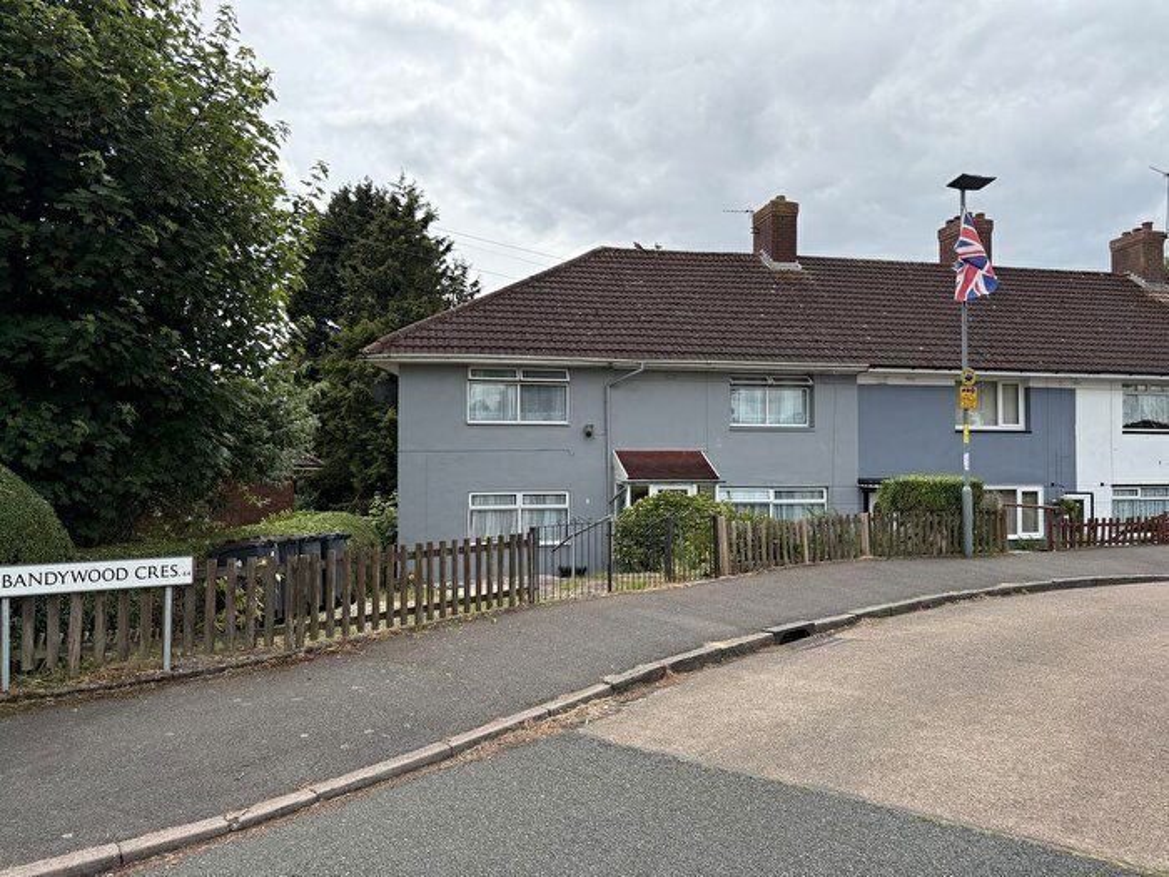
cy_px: 438
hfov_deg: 71.6
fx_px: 810
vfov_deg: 56.8
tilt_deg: +0.5
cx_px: 584
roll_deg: +0.3
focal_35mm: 24
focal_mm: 6.76
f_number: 1.78
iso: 100
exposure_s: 1/4673
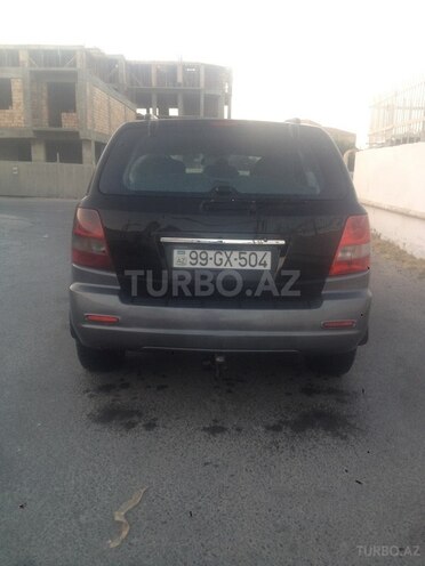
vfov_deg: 52.6
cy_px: 283
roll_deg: +0.2
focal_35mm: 35
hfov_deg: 40.7
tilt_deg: -11.1
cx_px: 212
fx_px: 573
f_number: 2.4
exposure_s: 1/60
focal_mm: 4.28
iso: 50
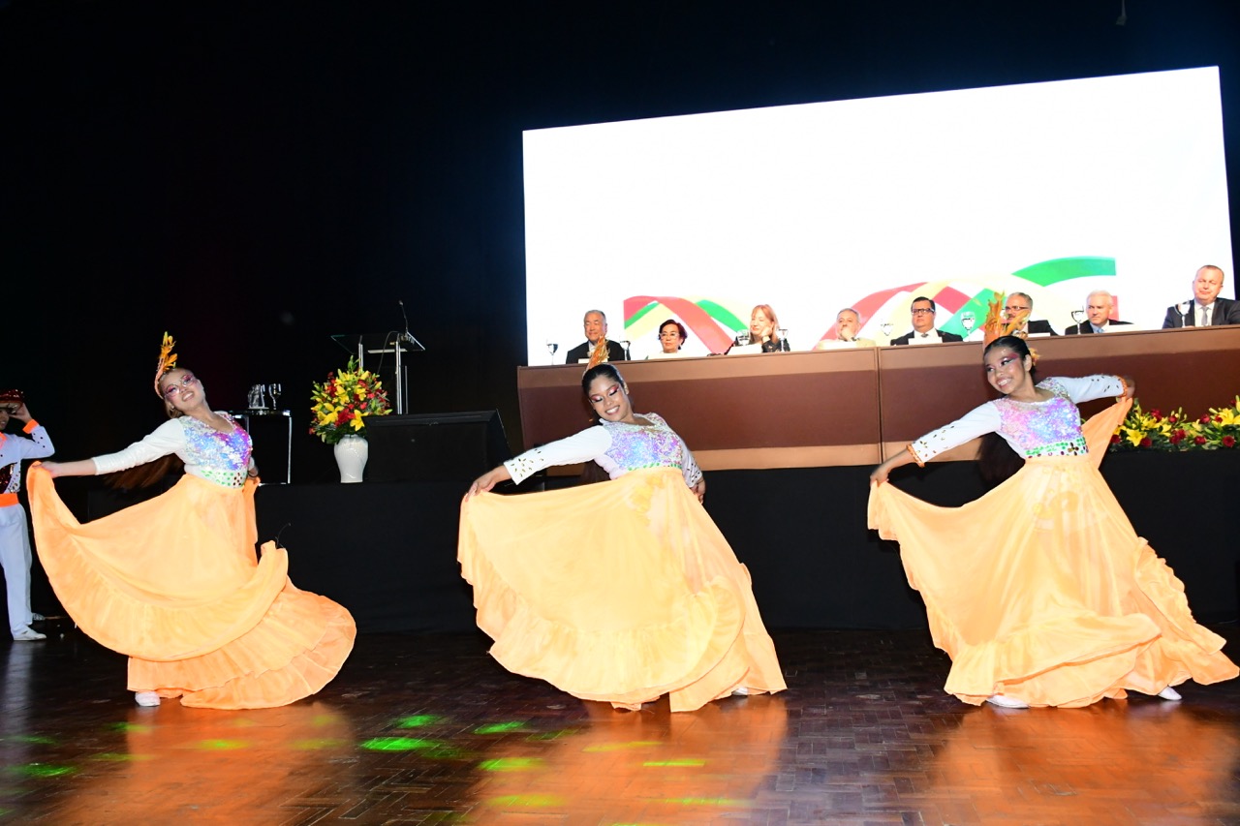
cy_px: 413
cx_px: 620
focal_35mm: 33
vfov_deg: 40.0
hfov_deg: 57.2
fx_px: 1136
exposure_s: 1/200
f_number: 5.6
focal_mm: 22
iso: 3200
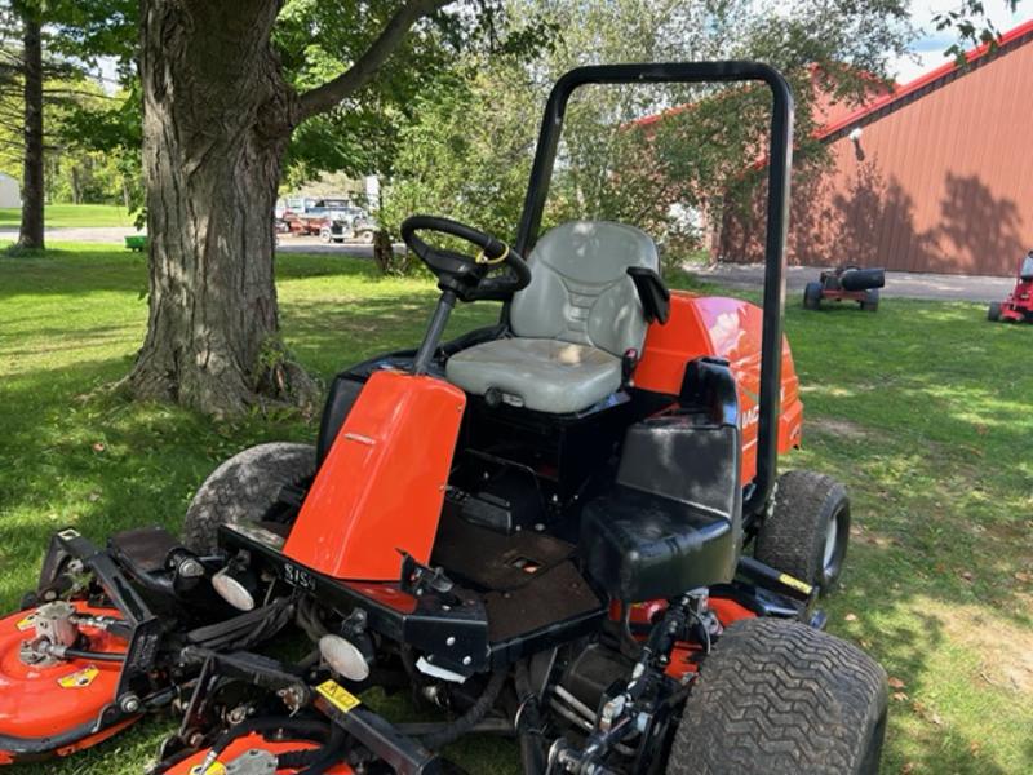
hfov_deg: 67.3
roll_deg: -1.8
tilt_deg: -13.5
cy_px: 388
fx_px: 776
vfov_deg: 53.1
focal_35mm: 26
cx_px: 516
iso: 50
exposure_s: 1/336
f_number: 1.5
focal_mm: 5.7
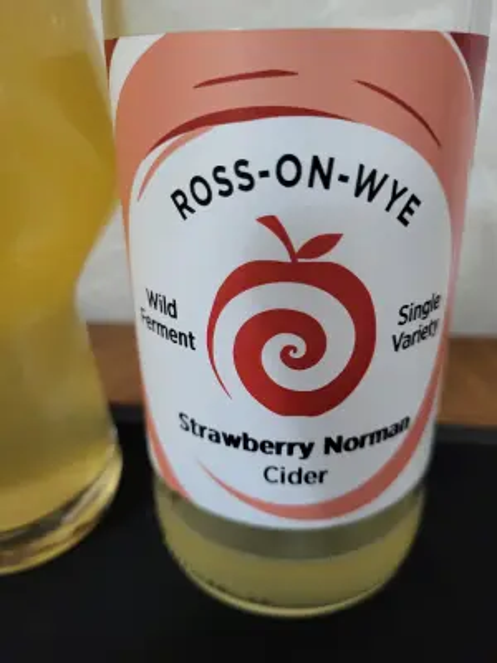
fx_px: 498
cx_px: 248
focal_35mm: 26
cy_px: 332
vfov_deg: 67.3
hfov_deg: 53.1
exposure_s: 1/33.3
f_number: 1.8
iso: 640
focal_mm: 5.4
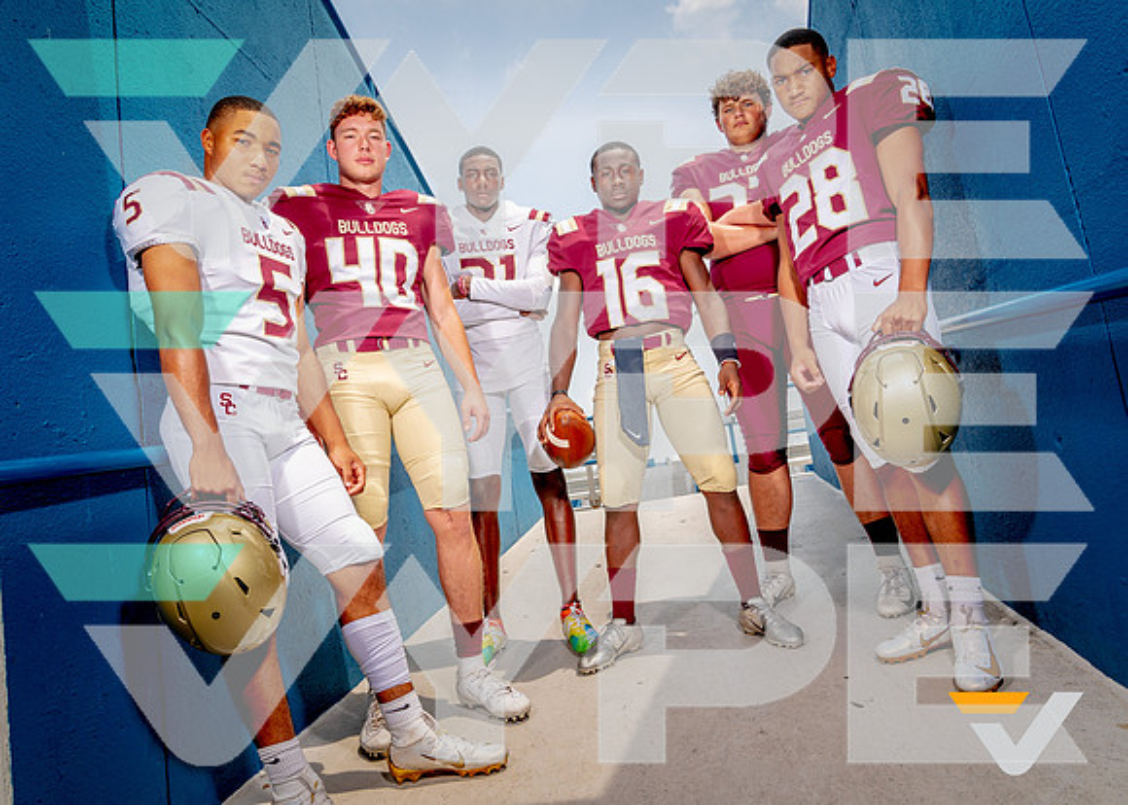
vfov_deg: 53.2
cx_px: 561
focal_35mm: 25
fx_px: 804
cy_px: 402
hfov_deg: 70.1
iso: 100
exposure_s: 1/125
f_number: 9.5
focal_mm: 24
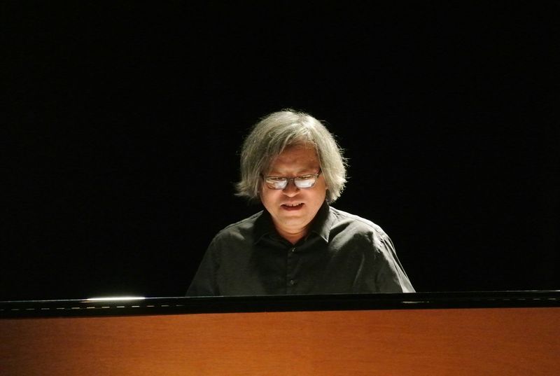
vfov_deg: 6.2
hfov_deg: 9.2
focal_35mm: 224
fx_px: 3492
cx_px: 280
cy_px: 188
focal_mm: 83.2
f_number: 5
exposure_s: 1/125
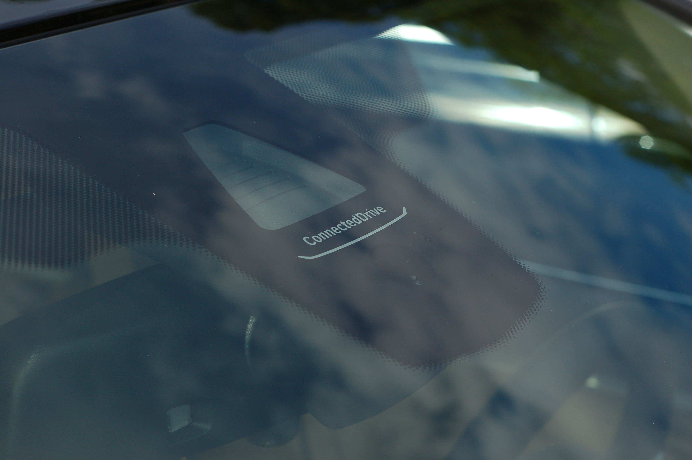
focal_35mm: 75
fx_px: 1440
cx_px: 346
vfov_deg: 18.1
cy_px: 230
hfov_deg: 27.0
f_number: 6.3
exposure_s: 1/500
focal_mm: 50
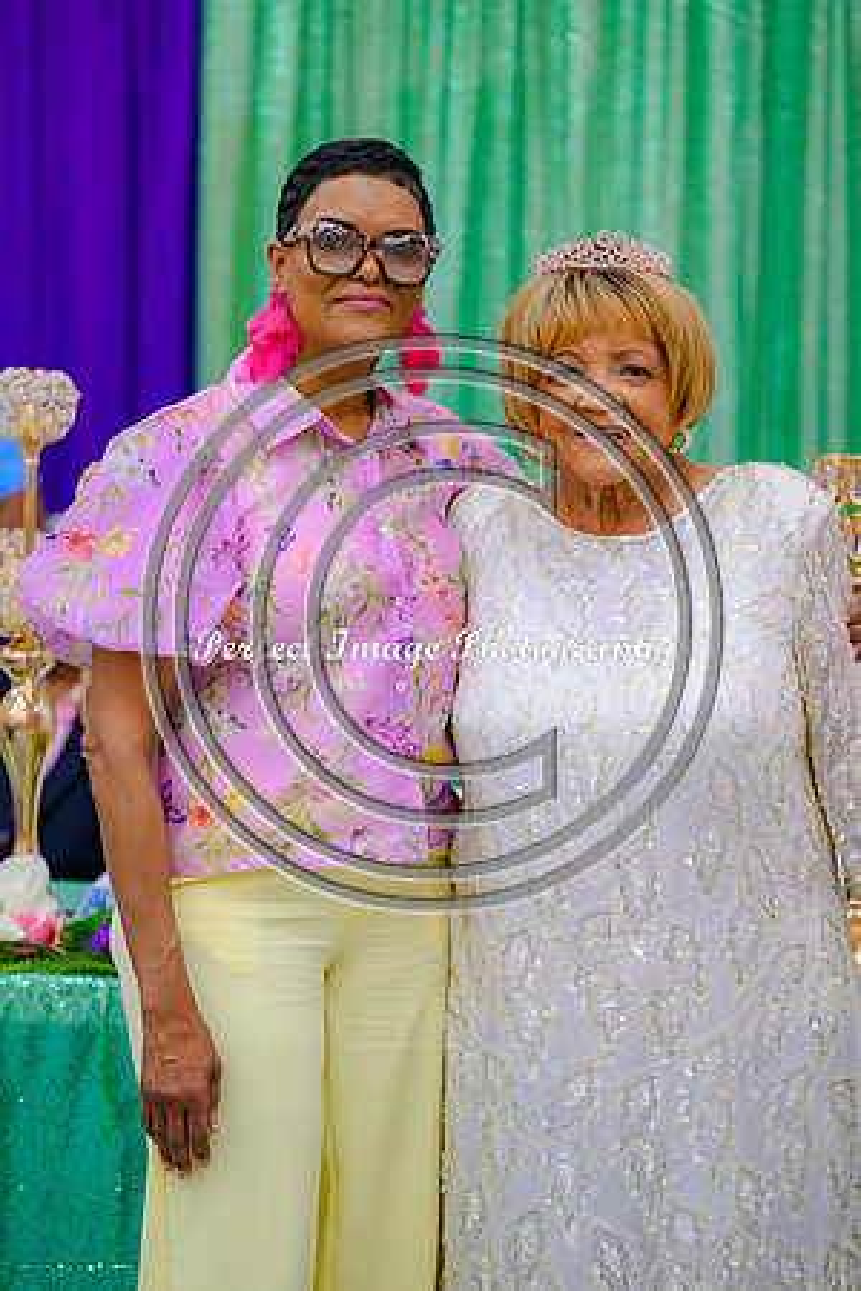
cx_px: 430
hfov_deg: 12.5
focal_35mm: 110
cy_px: 646
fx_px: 3946
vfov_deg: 18.6
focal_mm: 110
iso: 360
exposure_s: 1/100
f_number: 2.8
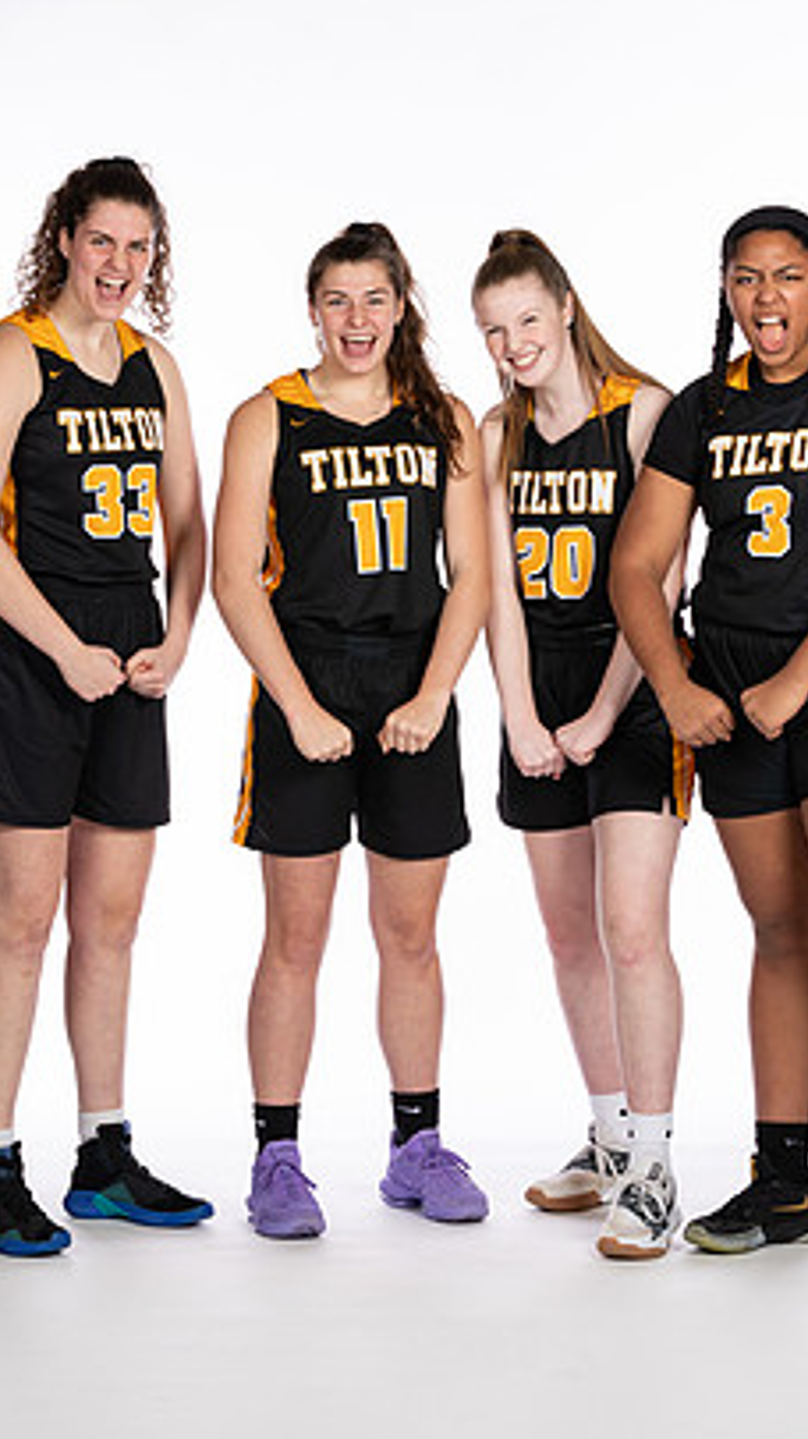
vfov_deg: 17.6
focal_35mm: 122
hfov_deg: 9.9
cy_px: 659
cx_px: 468
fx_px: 4653
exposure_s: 1/100
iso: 100
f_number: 5.6
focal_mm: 70
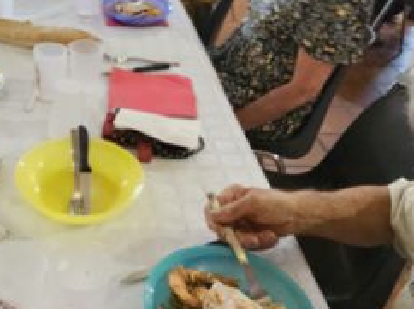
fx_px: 514
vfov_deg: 32.8
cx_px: 87
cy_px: 73
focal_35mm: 43
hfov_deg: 42.1
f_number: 2.2
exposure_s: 1/25
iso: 640
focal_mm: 2.2
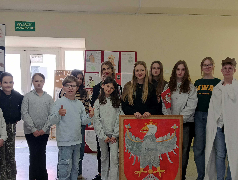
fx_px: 248
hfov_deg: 51.2
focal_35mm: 36
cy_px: 117
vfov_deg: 39.4
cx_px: 110
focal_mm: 4.05
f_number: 1.8
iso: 1250
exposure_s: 1/50
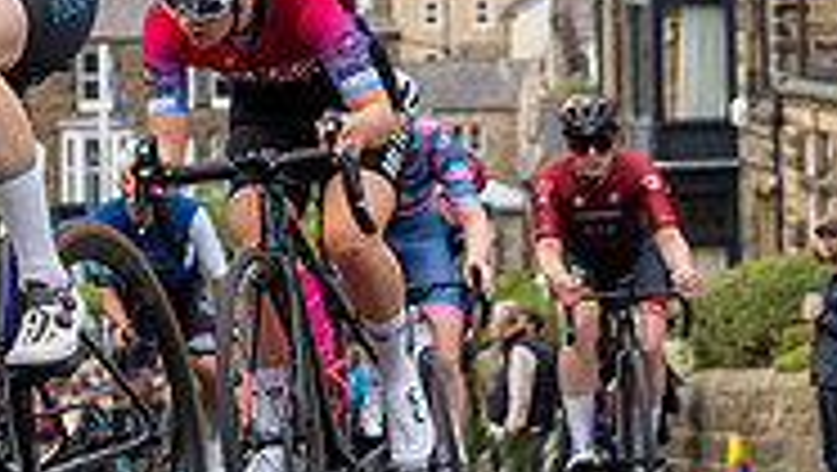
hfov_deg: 7.7
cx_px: 211
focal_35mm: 280
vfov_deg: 4.3
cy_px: -591
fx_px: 6220
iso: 500
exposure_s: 1/500
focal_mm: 56
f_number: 4
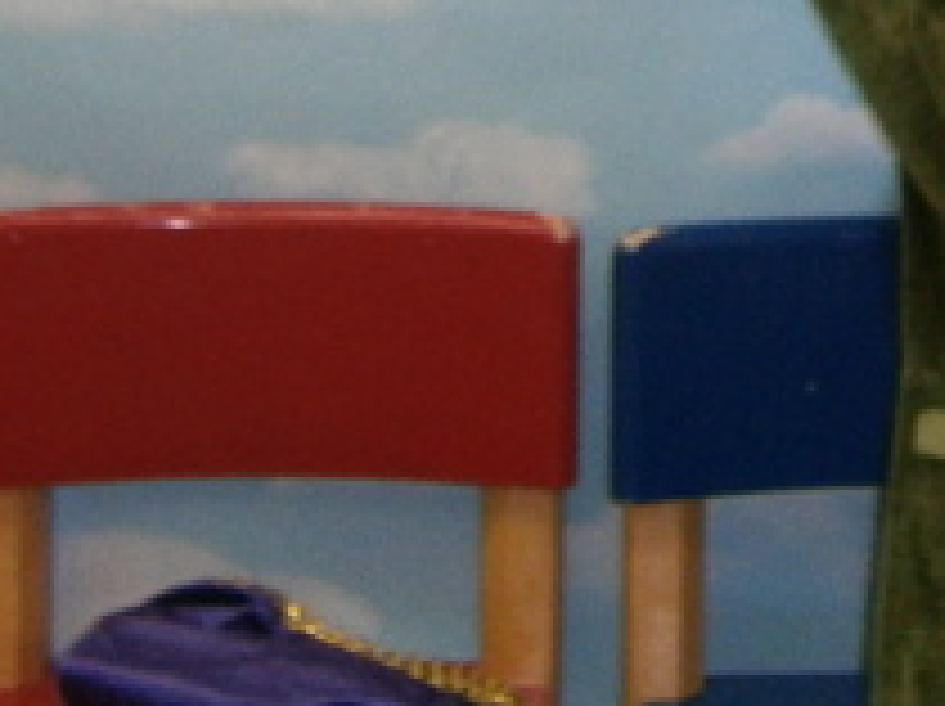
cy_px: -364
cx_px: 1040
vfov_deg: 11.2
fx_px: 3463
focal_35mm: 127
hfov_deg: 15.1
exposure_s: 1/30
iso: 125
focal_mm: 4.7
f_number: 2.8
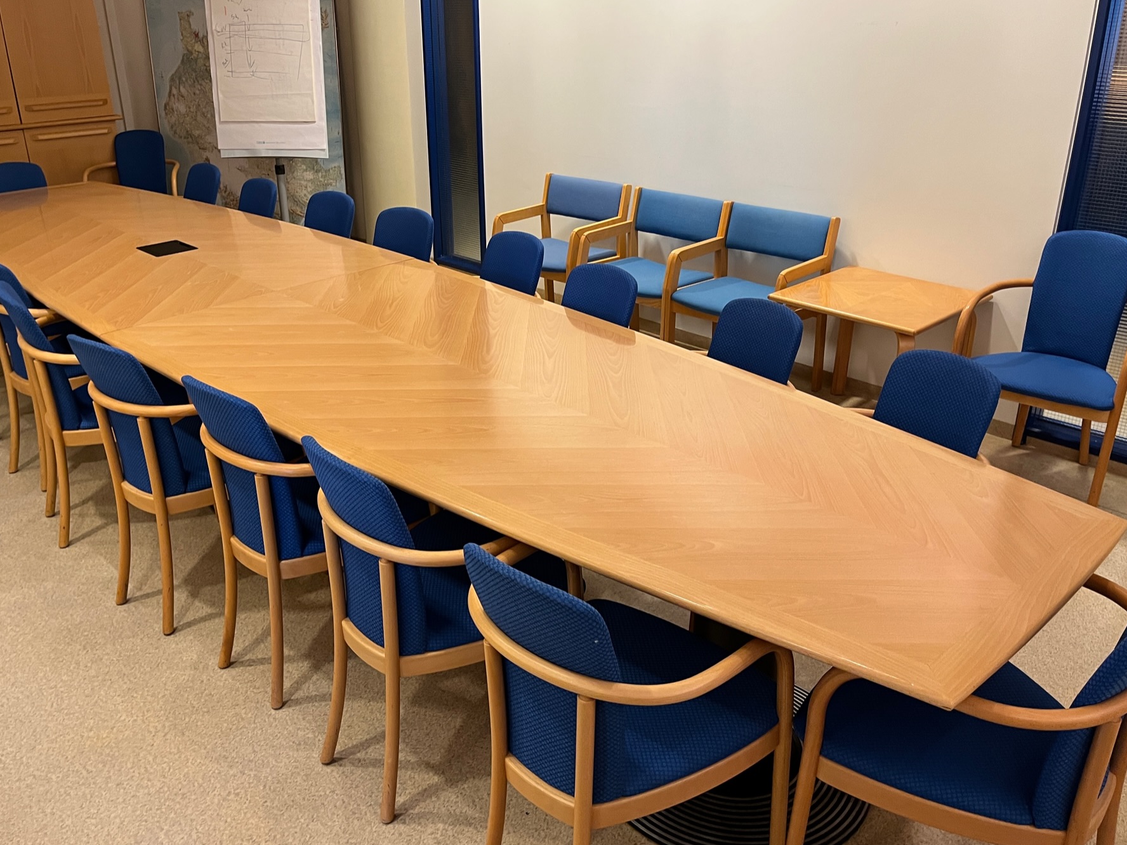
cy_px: 402
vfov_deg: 46.8
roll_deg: +1.3
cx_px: 523
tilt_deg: -20.2
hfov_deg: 59.9
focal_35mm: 30
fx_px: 976
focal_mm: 5.1
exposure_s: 1/50
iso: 200
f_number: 1.6
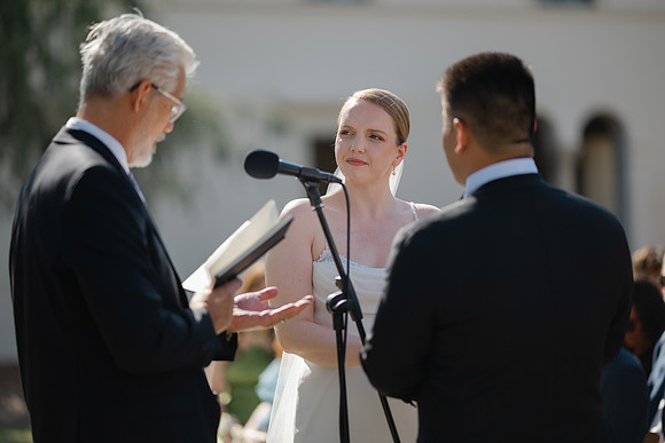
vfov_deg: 13.0
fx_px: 1940
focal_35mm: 105
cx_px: 332
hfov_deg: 19.5
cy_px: 222
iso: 64
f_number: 1.4
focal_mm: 105
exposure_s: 1/1600
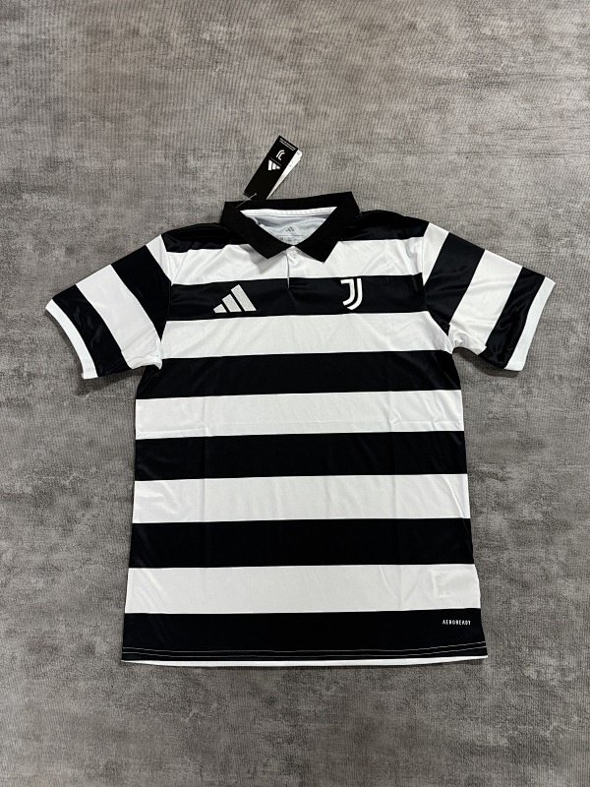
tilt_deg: -78.1
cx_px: 295
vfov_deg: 71.6
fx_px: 545
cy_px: 394
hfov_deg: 56.8
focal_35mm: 24
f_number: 1.78
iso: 320
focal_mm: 6.76
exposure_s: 1/60
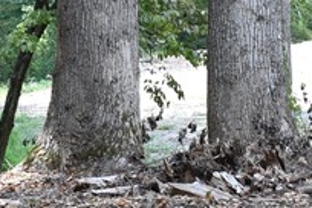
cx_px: 100
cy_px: 37
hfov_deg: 10.3
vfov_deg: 6.9
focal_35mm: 200
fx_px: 1730
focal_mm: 25
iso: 100
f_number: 4.5
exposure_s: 1/80
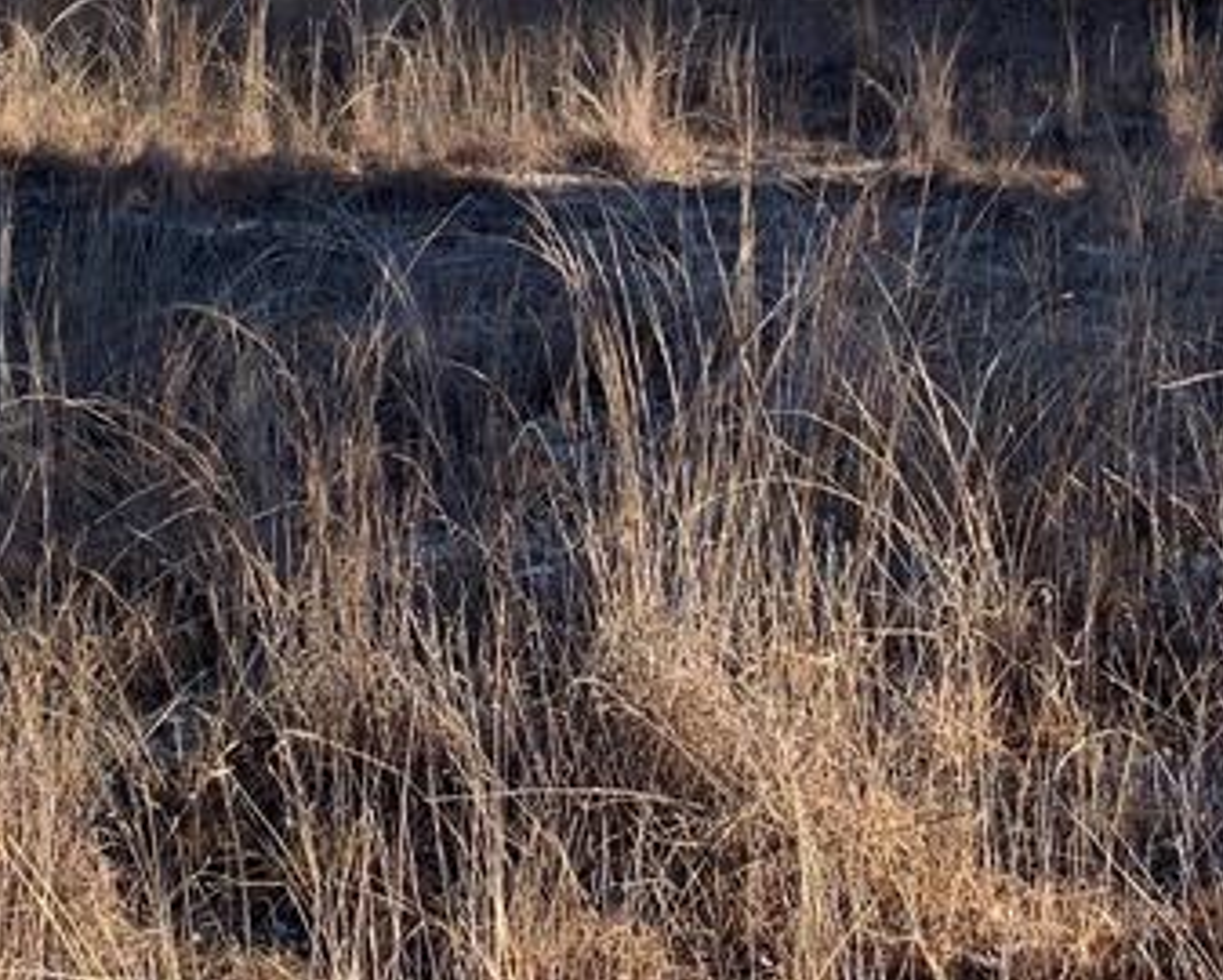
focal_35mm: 77
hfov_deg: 24.7
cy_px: -410
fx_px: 2789
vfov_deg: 18.1
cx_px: 740
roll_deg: +1.0
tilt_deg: -0.4
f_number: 1.8
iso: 25
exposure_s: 1/1176
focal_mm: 4.25
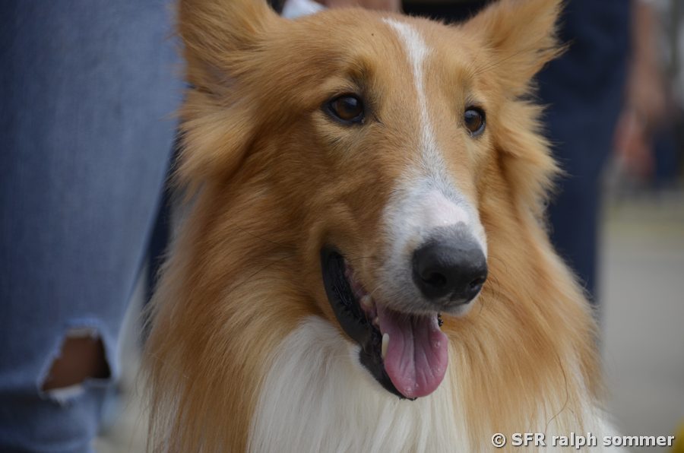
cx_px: 342
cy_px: 226
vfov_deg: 7.0
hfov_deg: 10.6
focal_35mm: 195
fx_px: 3697
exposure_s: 1/640
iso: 200
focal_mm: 130
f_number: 6.3
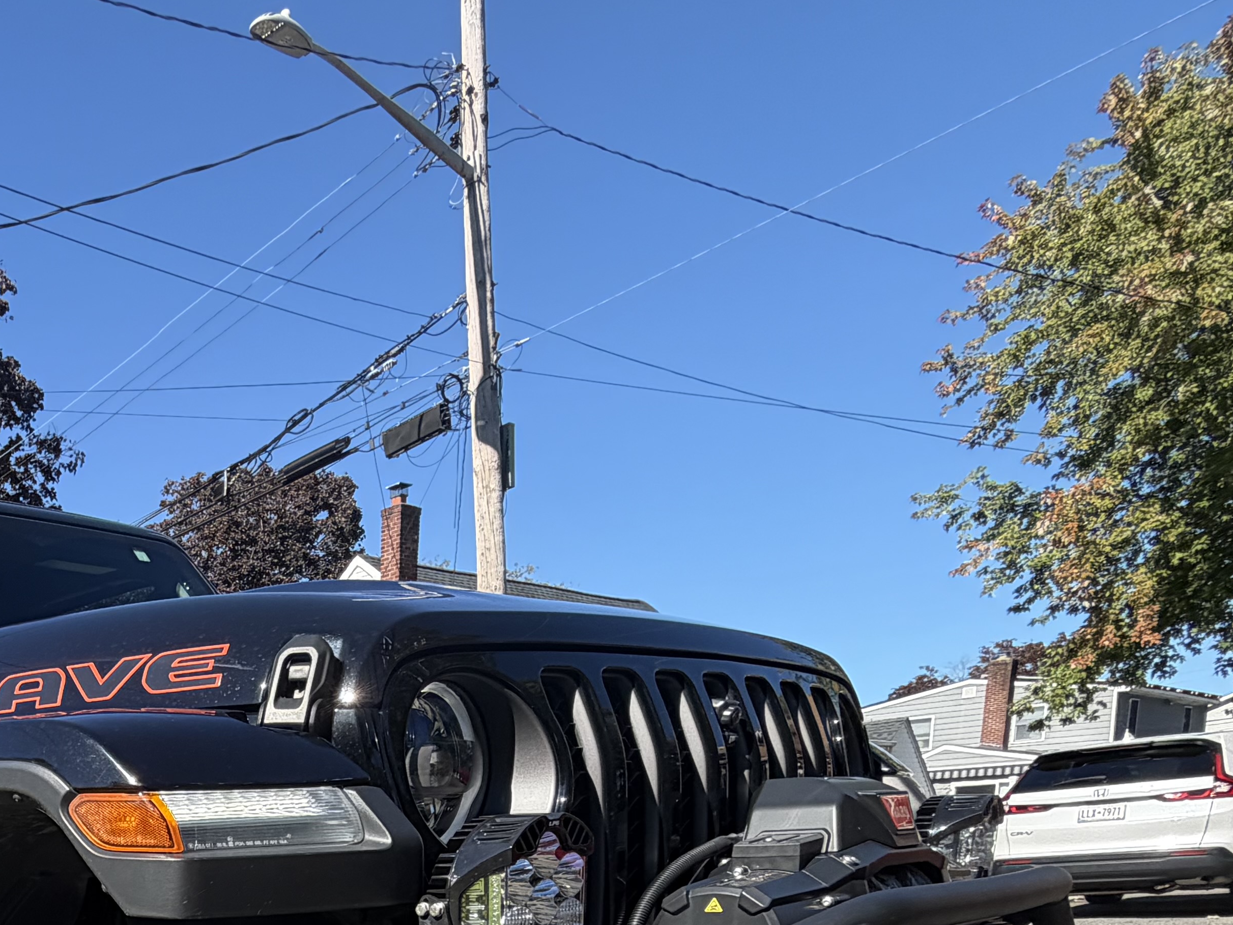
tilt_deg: -7.8
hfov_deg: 44.8
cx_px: -59
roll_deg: +2.1
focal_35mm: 33
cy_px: 1048
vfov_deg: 35.7
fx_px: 1175
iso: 40
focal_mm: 2.22
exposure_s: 1/651
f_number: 2.2
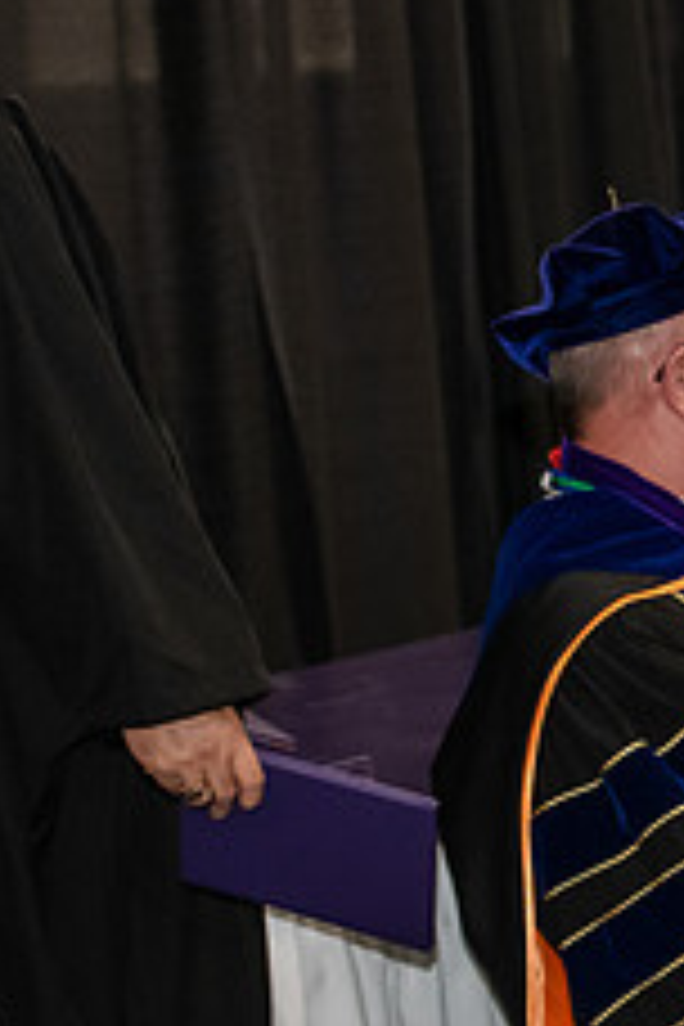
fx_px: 5073
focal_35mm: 178
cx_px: 1287
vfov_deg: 11.5
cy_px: 281
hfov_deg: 7.5
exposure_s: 1/200
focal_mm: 70
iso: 2500
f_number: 5
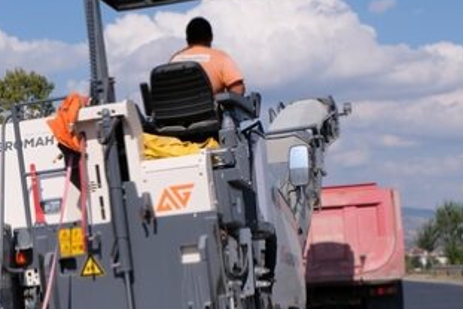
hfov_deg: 20.9
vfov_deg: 14.5
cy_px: 265
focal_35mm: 94
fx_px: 1210
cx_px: -3
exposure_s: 1/420
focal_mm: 28.2
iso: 400
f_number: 13
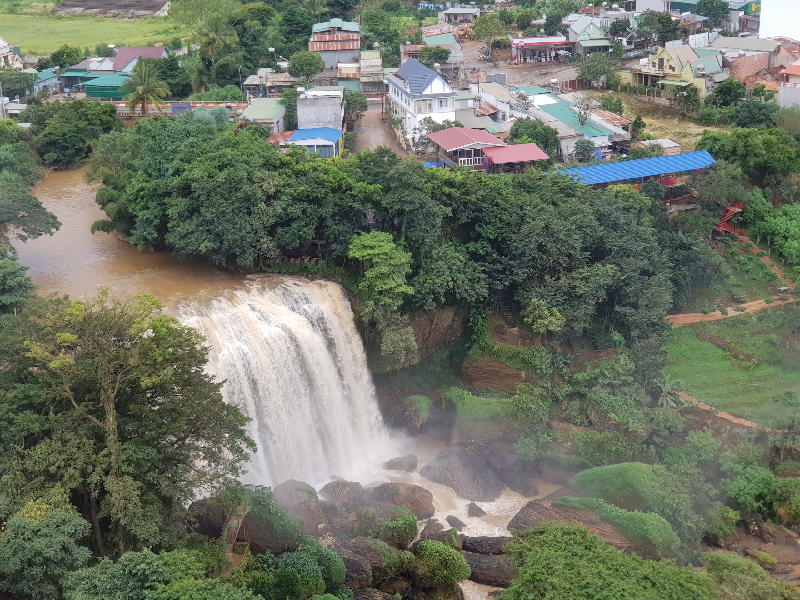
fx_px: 1202
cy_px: 300
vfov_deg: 28.0
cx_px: 400
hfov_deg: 36.8
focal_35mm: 52
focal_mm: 6
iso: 25
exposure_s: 1/256
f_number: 2.4
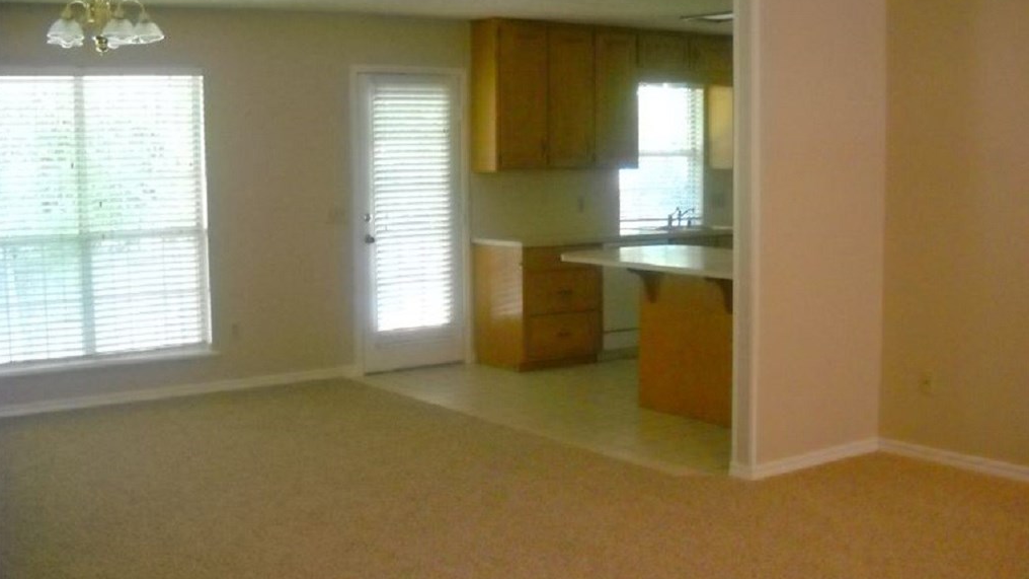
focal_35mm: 45
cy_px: 311
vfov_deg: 26.5
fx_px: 1228
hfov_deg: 45.5
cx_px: 512
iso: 800
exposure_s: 1/64
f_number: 3.1
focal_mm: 6.72
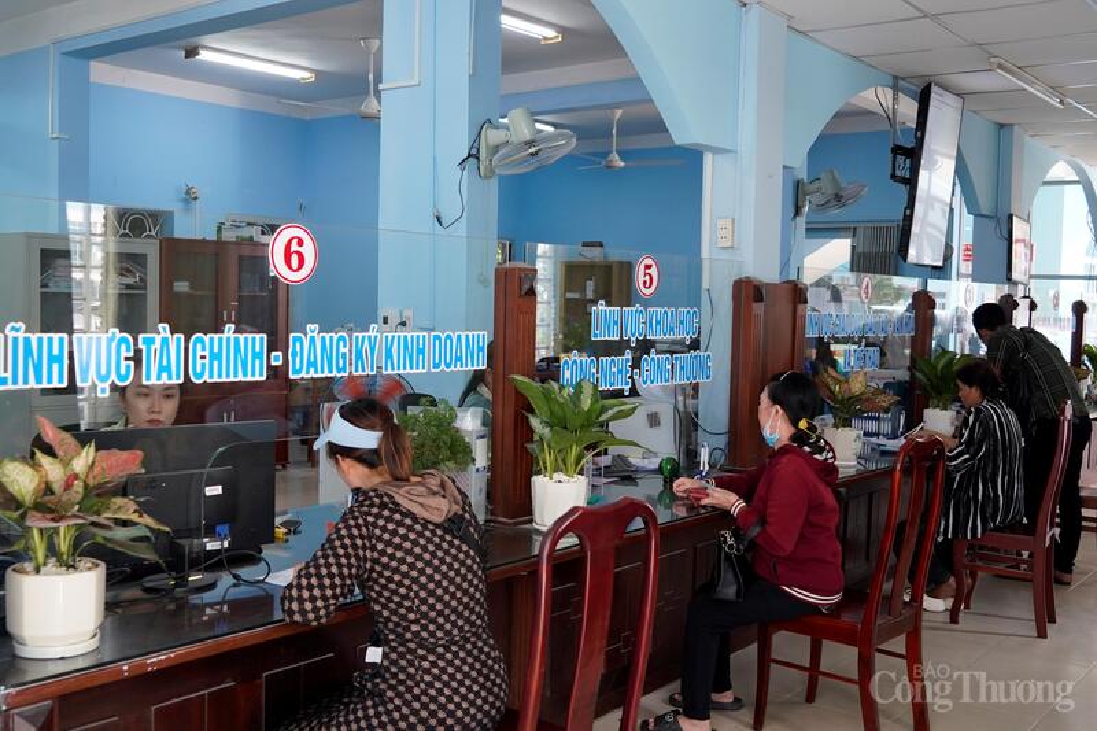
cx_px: 548
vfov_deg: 36.9
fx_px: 1097
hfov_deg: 53.1
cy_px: 366
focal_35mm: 36
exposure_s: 1/160
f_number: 4
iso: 1250
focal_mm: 24
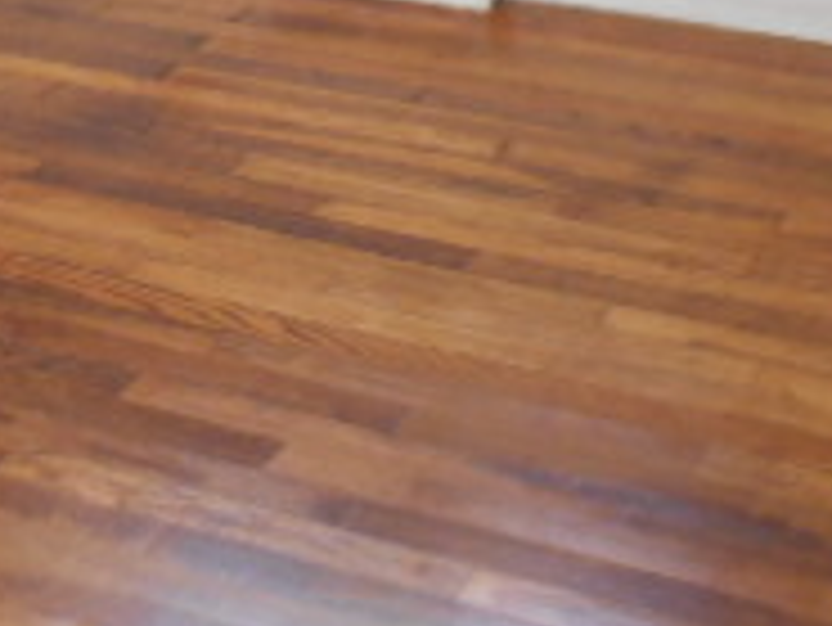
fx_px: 2165
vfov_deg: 16.4
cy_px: 275
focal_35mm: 90
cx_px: 256
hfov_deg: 21.6
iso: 250
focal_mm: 4.7
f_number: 3.4
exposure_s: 1/30
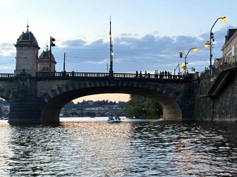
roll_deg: +2.7
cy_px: 88
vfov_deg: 28.0
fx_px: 356
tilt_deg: +3.6
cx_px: 118
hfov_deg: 36.8
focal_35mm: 52
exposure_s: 1/33
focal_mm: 5.96
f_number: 1.6
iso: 125
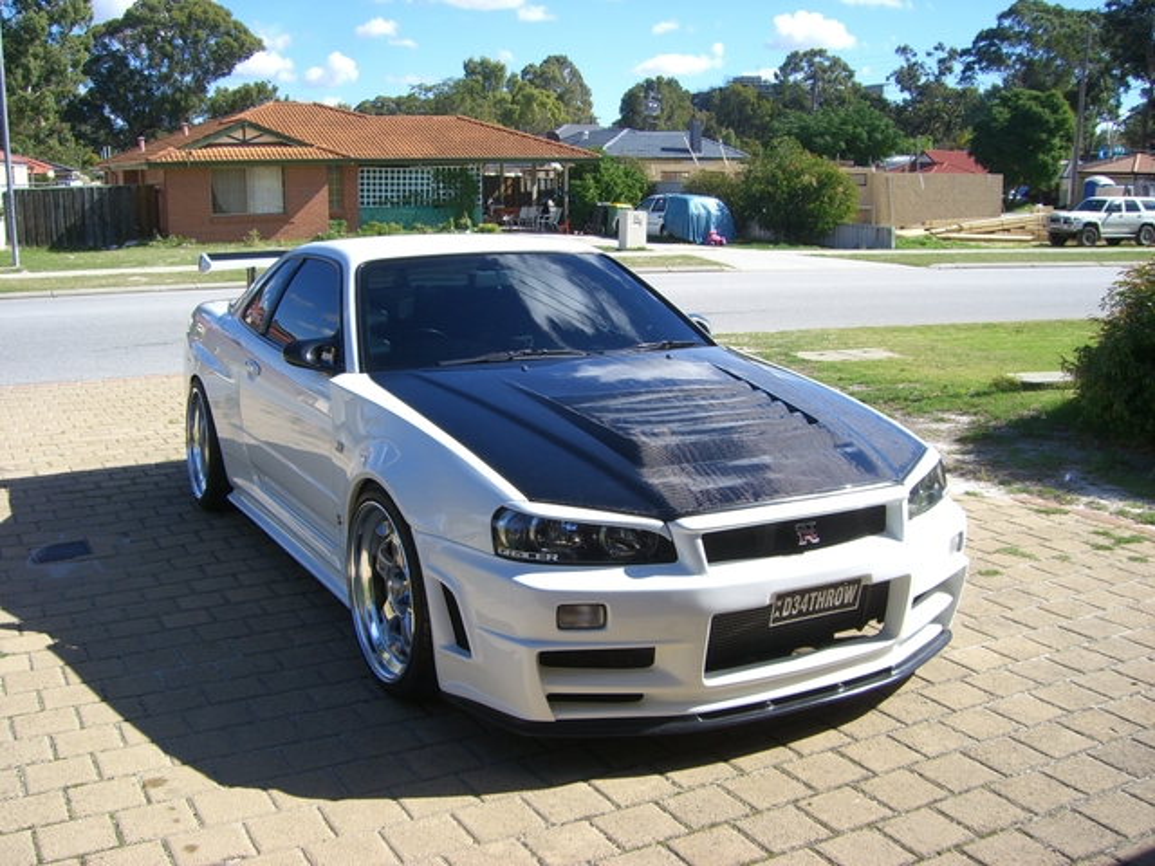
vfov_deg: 37.7
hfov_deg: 49.0
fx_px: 1268
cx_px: 578
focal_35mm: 38
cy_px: 433
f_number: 4.3
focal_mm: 6.2
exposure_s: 1/400
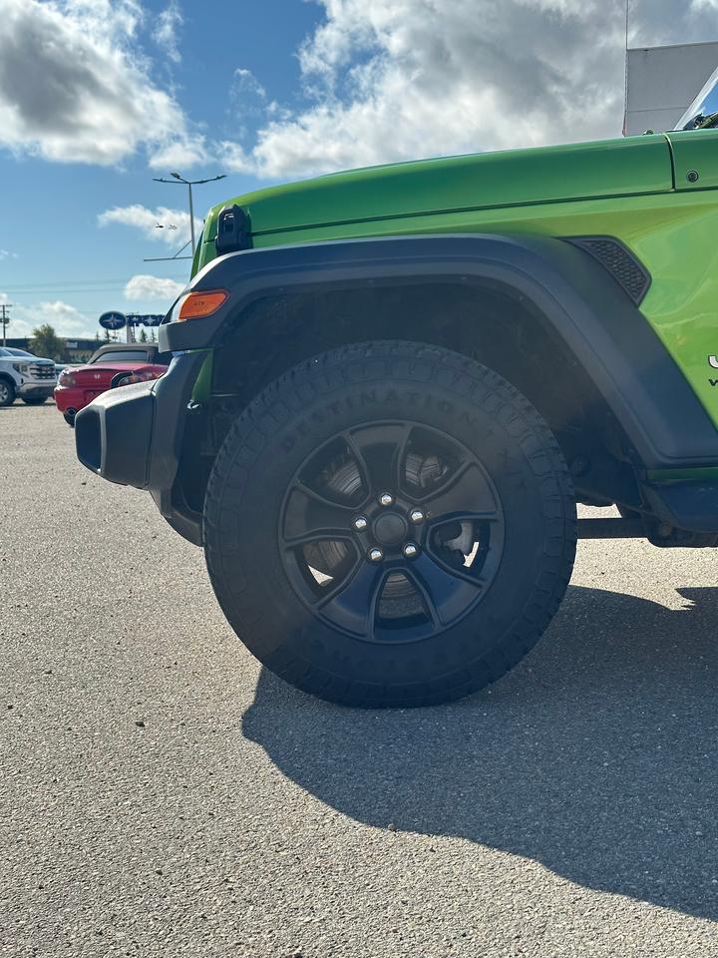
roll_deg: +0.7
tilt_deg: -5.8
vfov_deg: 39.7
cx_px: 359
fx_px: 1327
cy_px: 479
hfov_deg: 30.3
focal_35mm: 48
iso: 64
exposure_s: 1/3367
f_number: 1.78
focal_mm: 6.86
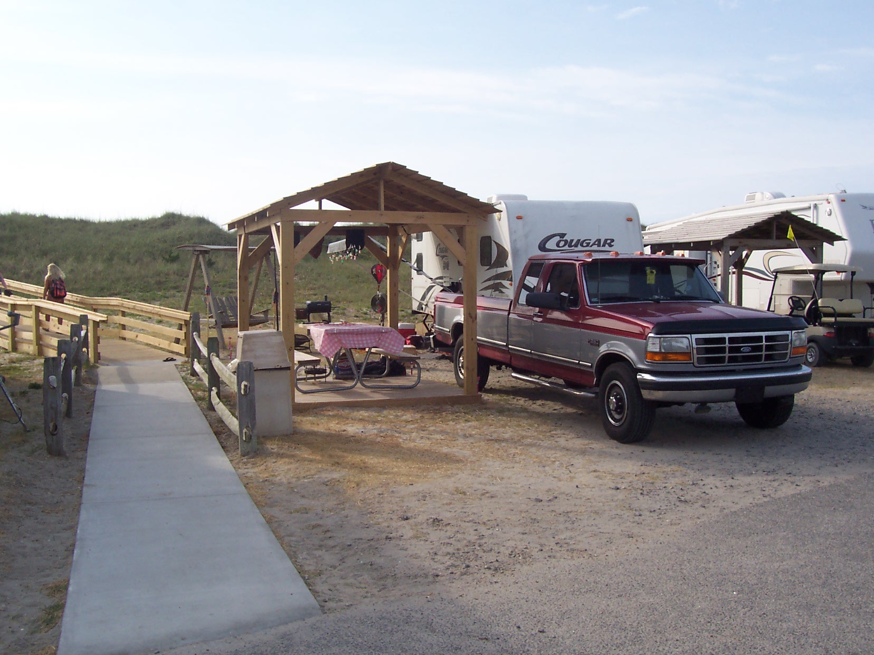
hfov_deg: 50.1
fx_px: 934
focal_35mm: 37
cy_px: 328
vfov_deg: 38.7
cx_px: 437
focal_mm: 5.6
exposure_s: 1/500
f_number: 5.6
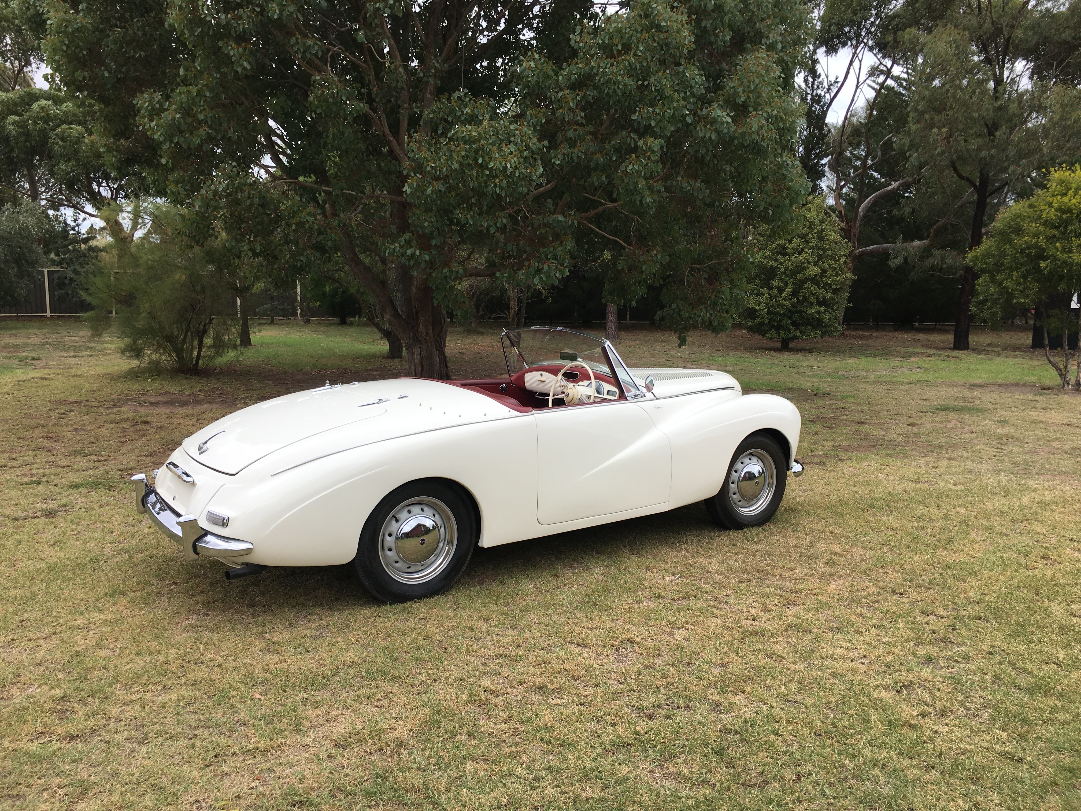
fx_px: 906
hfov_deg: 61.7
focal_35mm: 29
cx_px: 540
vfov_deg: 48.2
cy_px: 406
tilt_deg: -7.4
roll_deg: -1.6
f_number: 2.2
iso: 25
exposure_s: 1/578
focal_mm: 4.15
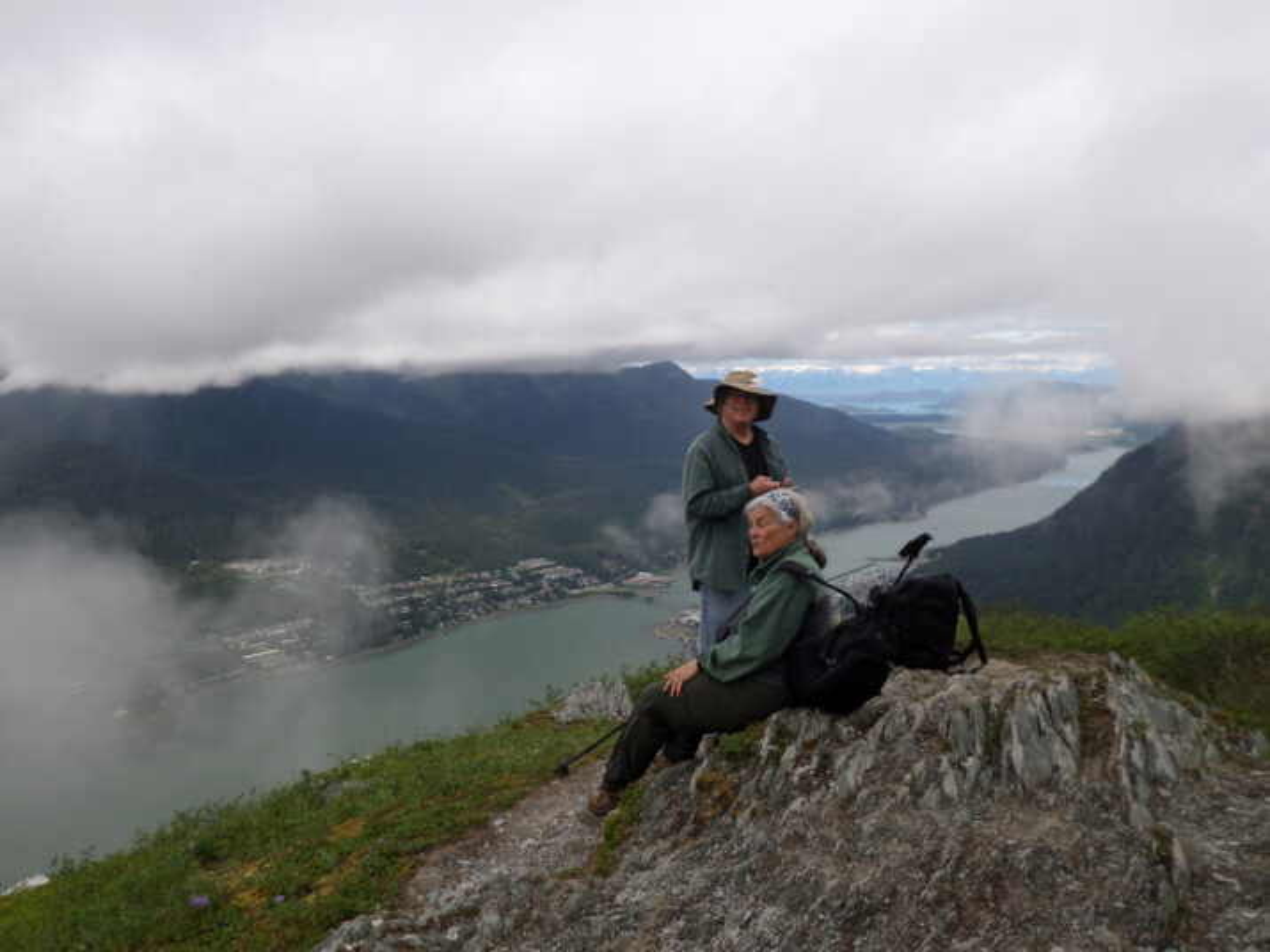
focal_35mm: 28
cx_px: 635
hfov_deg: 63.5
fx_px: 1027
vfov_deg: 49.7
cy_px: 476
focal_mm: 5.1
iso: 80
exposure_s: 1/1000
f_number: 3.3
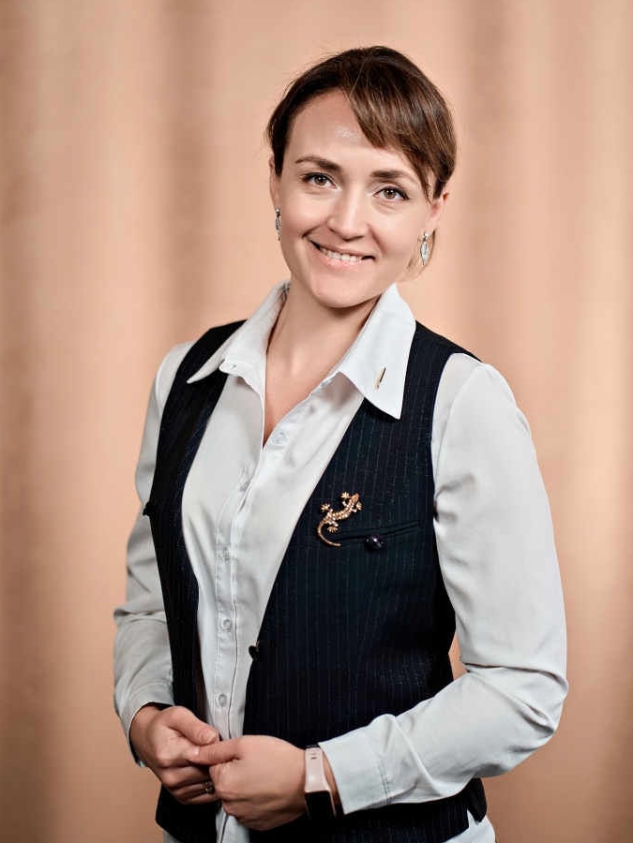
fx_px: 2268
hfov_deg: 15.9
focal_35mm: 93
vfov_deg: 21.1
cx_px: 317
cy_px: 407
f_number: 1.8
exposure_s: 1/250
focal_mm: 85
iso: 160
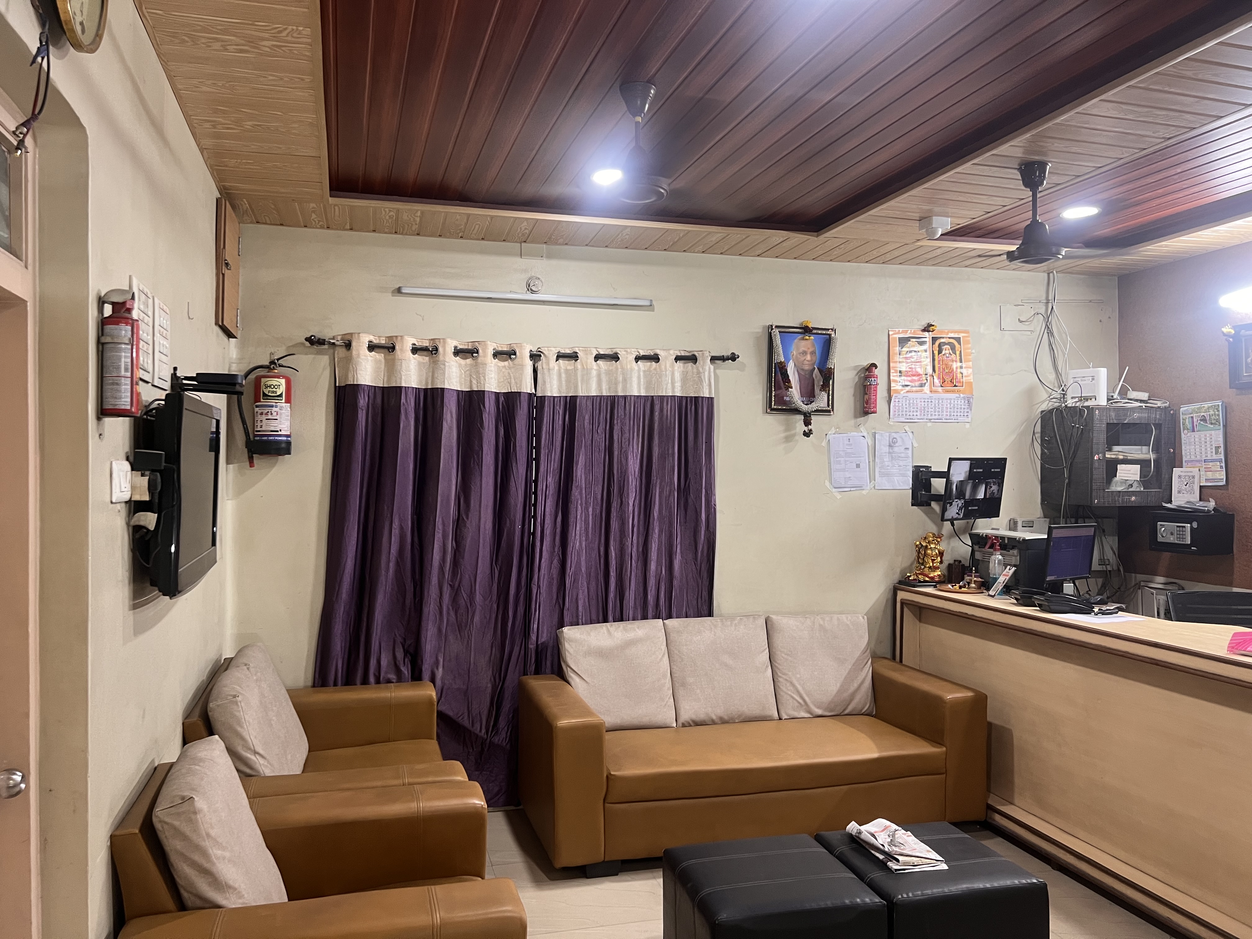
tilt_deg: -0.5
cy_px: 470
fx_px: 940
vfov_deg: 53.1
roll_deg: +0.1
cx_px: 626
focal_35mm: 26
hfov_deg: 67.3
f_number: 1.5
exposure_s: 1/50
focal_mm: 5.7
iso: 125
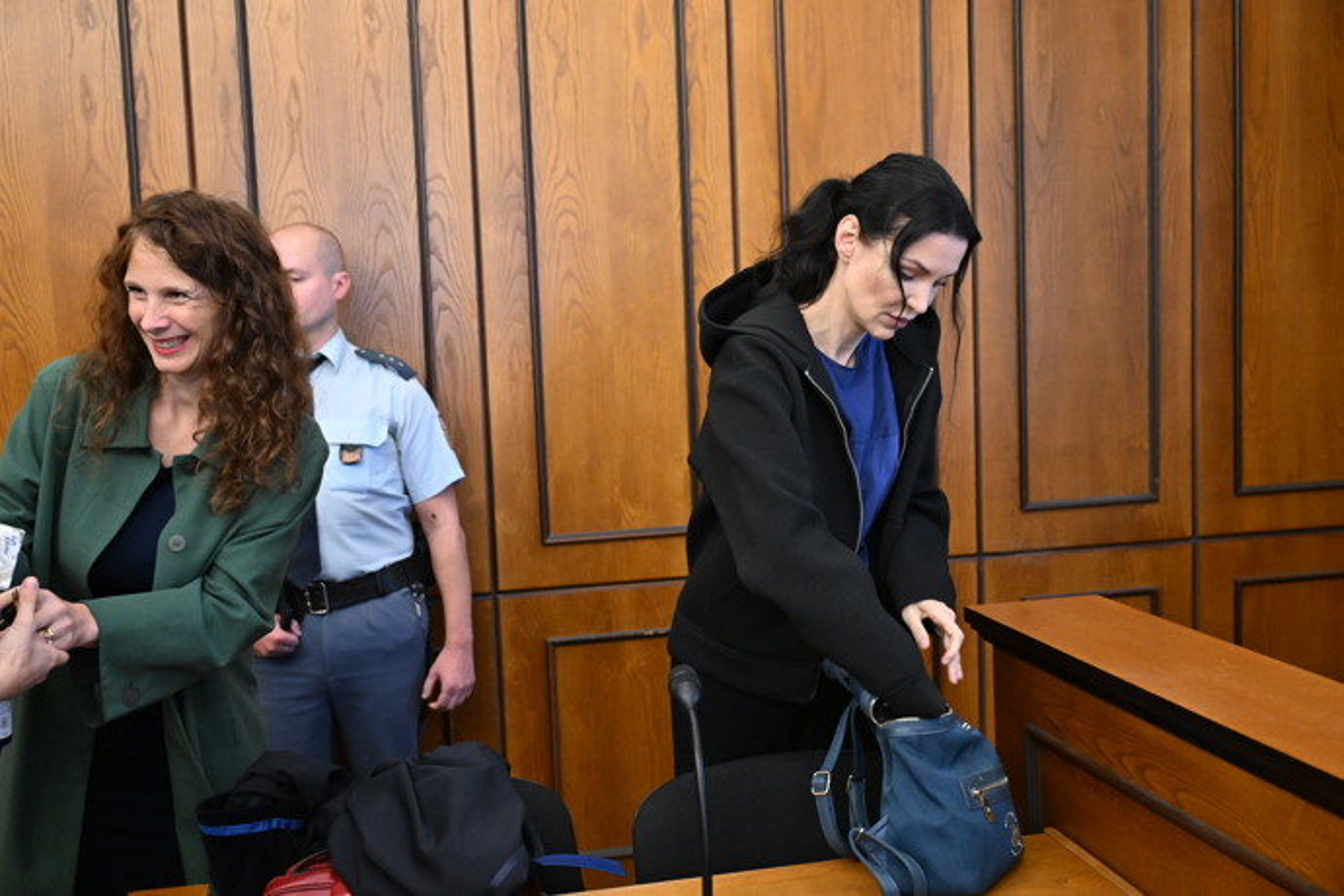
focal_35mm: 37
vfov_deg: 35.9
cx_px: 672
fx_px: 1381
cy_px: 448
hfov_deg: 51.9
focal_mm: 37
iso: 6400
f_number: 3.5
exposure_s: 1/320
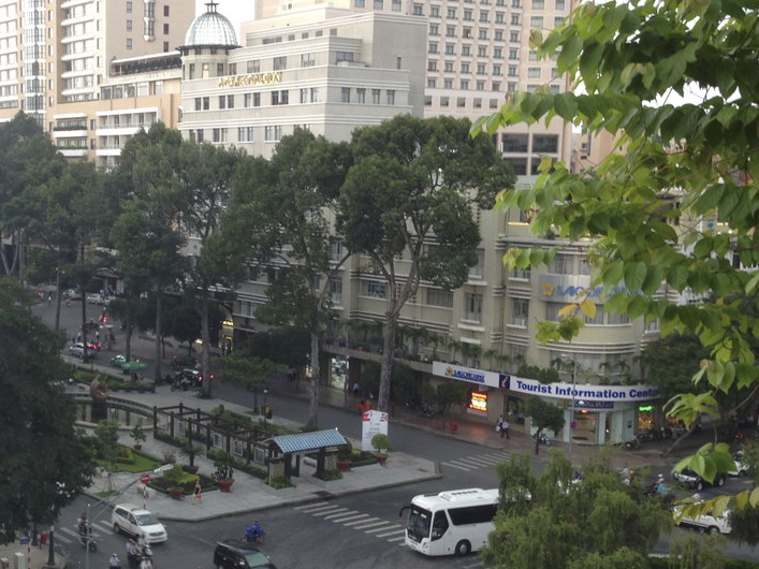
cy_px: 322
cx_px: 170
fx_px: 1228
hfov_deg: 33.5
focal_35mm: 56
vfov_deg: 26.1
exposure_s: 1/24
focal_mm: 4.13
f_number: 2.4
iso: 50
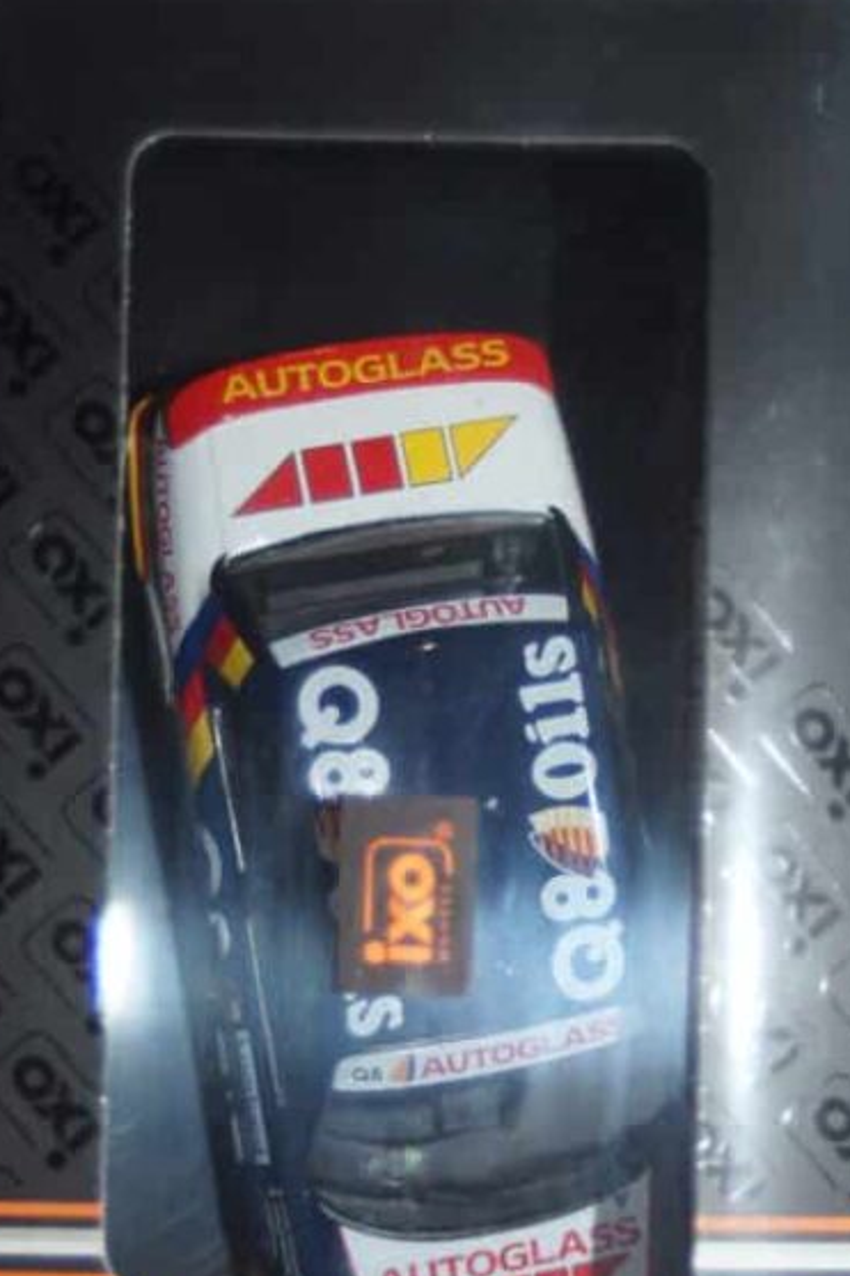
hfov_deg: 16.1
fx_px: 3005
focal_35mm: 85
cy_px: 836
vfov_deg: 23.9
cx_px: 433
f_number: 4
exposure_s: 1/60
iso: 100
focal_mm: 35
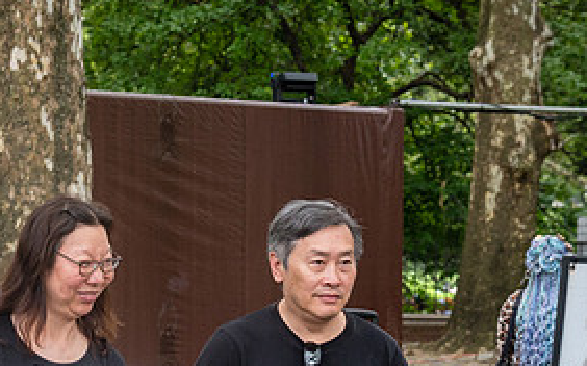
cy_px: 313
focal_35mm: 134
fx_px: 2143
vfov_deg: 9.7
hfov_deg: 15.5
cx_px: 93
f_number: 4.5
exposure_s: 1/160
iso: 1250
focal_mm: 54
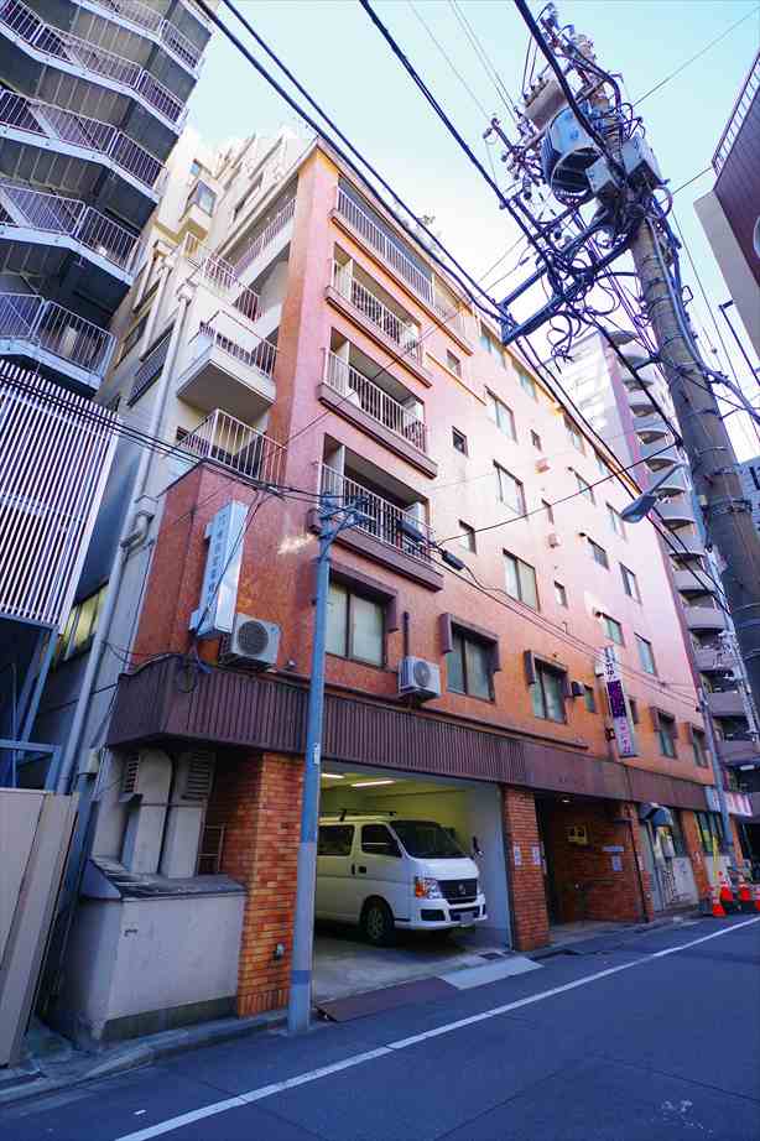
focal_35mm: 16
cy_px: 570
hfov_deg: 72.0
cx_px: 380
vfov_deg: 95.0
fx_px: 523
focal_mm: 11
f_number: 5
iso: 200
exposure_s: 1/100
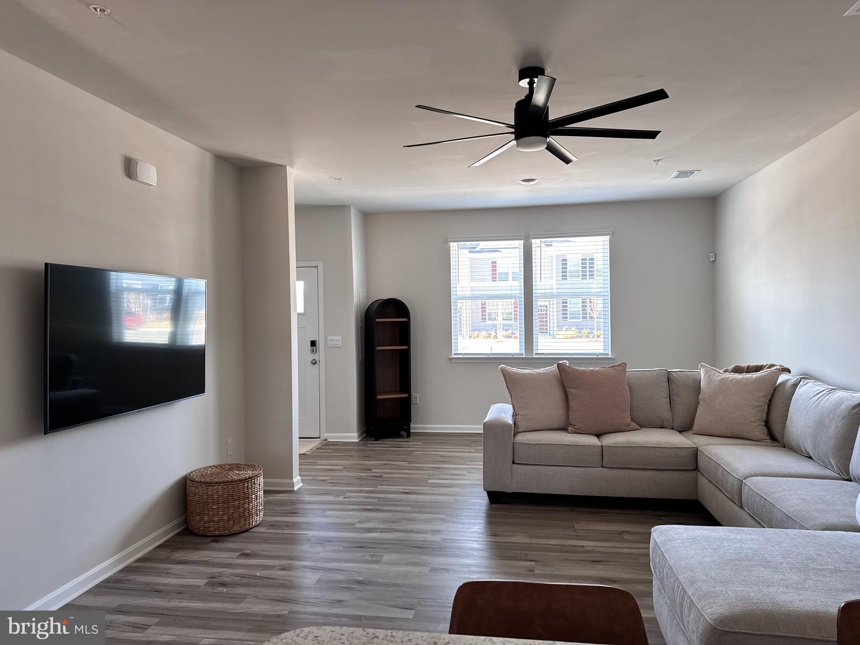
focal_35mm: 24
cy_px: 322
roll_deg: +1.3
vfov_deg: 56.8
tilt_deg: -1.5
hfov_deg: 71.6
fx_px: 596
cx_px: 430
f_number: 1.78
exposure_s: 1/103
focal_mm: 6.76
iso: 200
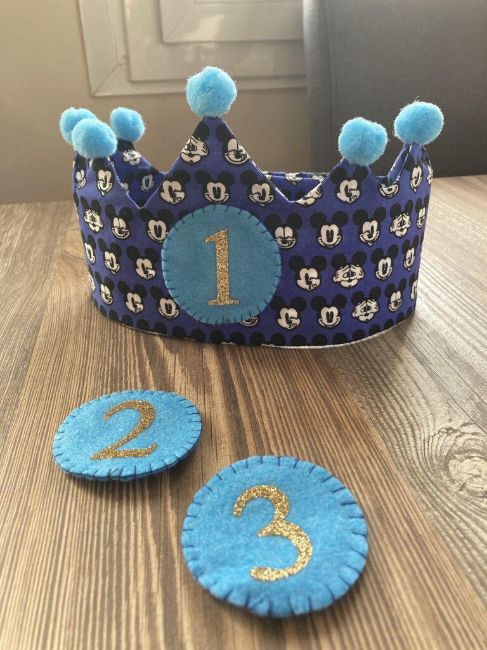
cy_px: 325
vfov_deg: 63.4
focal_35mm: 28
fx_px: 525
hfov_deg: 49.7
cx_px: 244
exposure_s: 1/60
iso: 100
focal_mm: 3.99
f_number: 1.8
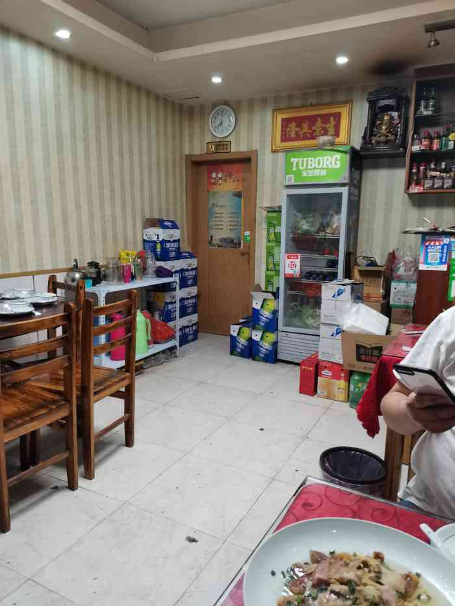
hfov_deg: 53.1
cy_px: 303
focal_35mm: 26
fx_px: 456
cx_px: 228
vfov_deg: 67.3
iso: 200
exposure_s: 1/50
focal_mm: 4.75
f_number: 1.8
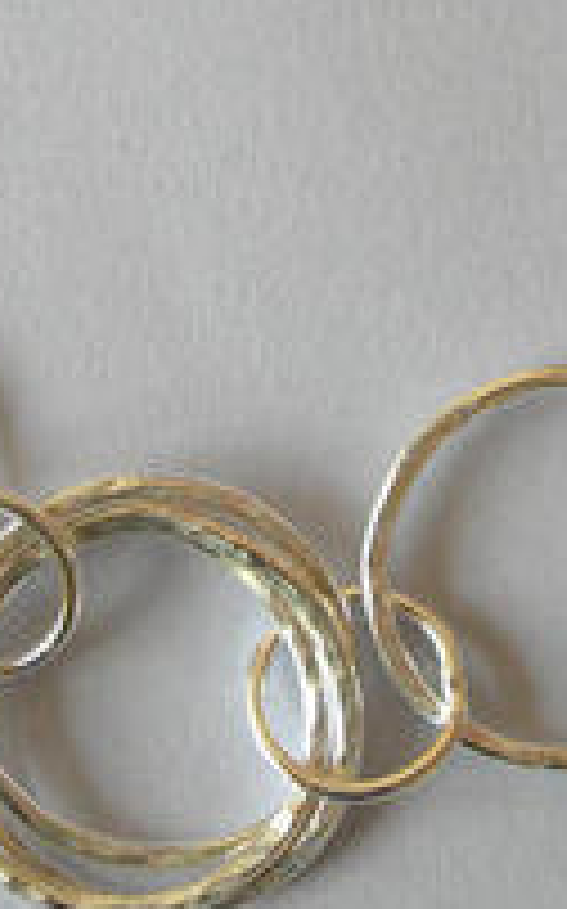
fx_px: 3243
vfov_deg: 15.9
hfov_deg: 10.0
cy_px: 268
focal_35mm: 131
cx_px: 281
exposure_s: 1/56.3
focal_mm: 10.6
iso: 50
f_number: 3.2
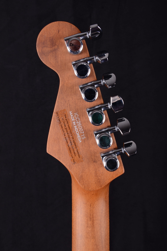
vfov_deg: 40.3
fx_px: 341
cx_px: 84
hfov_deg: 27.5
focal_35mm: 49
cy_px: 126
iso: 200
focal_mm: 32
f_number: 13
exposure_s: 1/200
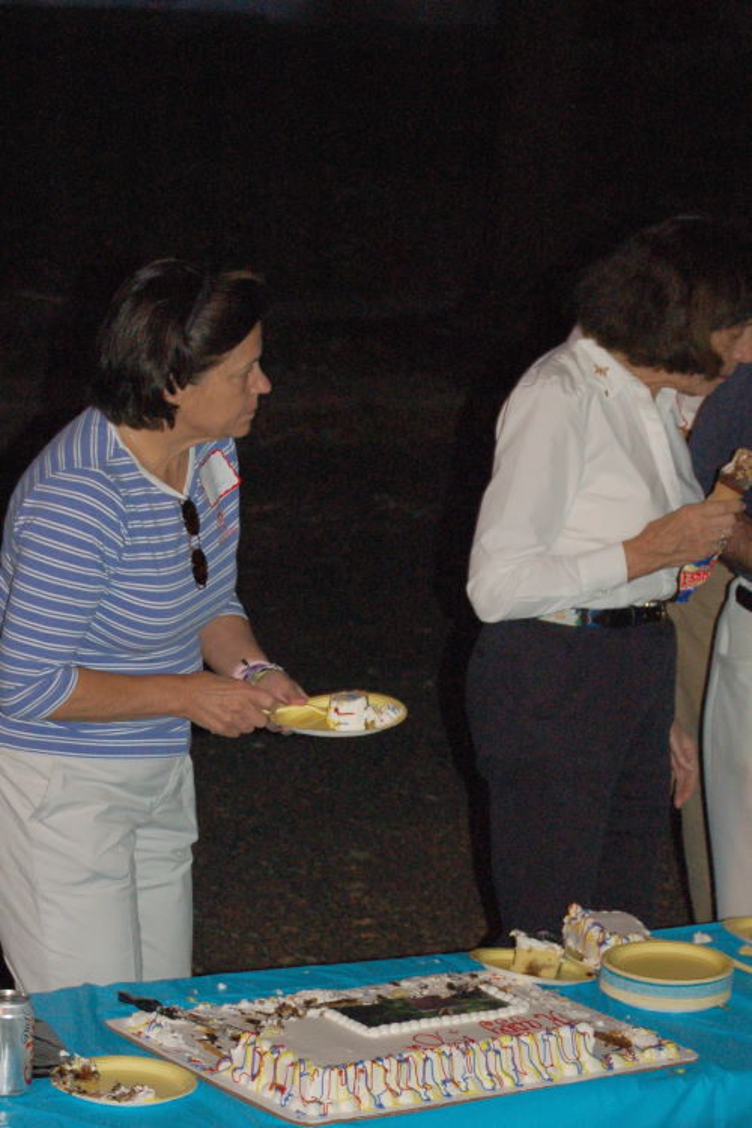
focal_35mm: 82
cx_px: 376
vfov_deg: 24.6
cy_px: 564
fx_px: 2585
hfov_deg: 16.6
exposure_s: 1/60
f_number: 5
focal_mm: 55
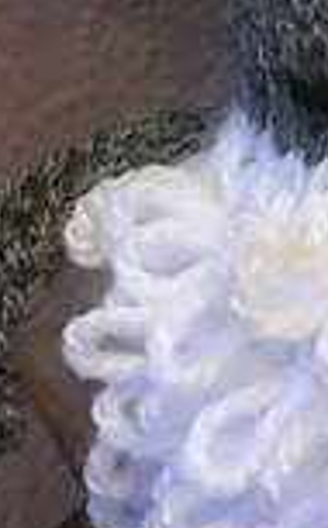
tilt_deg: -3.3
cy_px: -86
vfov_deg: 15.7
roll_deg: +1.6
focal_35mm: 129
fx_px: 1854
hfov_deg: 9.0
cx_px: 808
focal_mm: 4.15
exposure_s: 1/17
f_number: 2.2
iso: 200
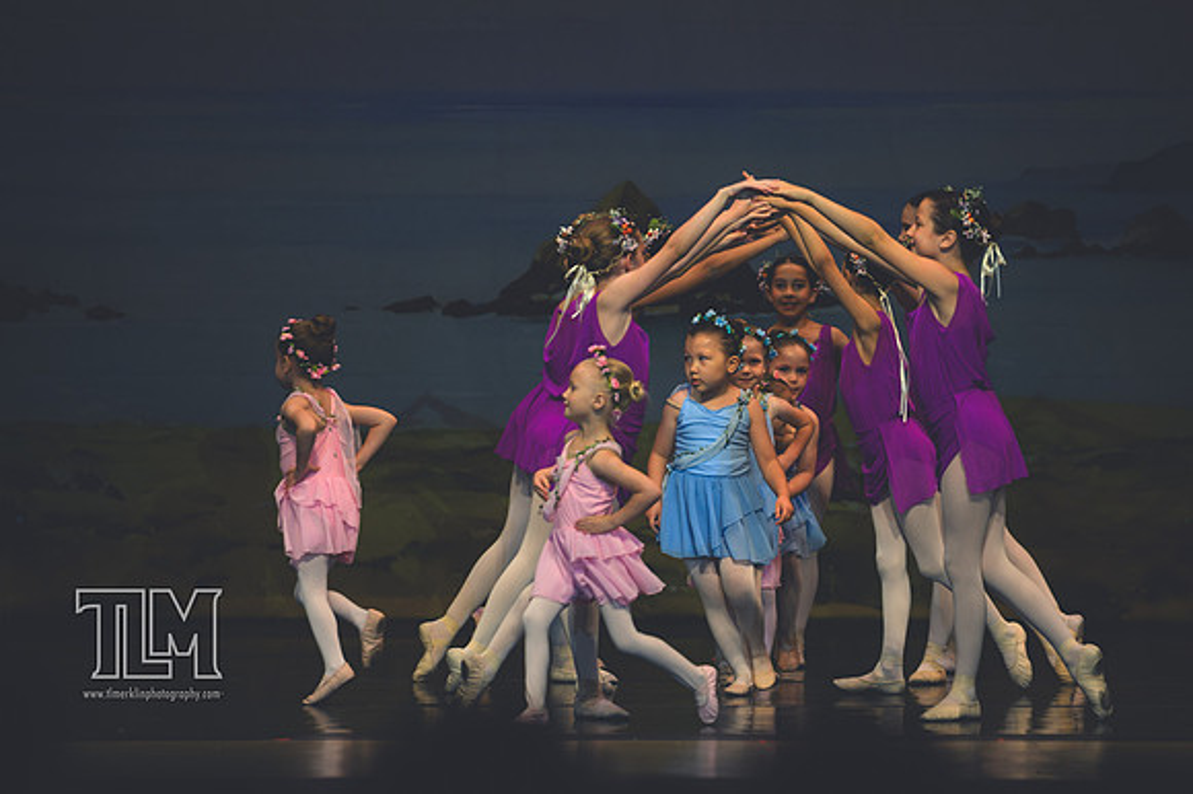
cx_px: 596
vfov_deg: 4.6
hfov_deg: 6.9
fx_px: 9936
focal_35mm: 300
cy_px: 397
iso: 400
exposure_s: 1/500
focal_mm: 200
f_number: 2.8
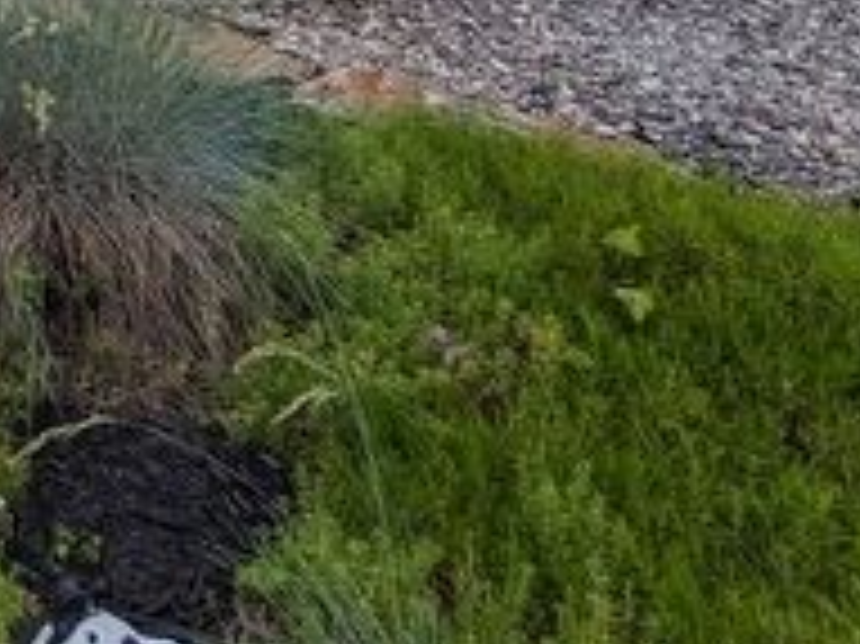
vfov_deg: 16.9
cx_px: -698
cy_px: -608
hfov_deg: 20.4
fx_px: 1664
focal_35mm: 67
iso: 34
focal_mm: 2.22
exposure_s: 1/1481
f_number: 2.2
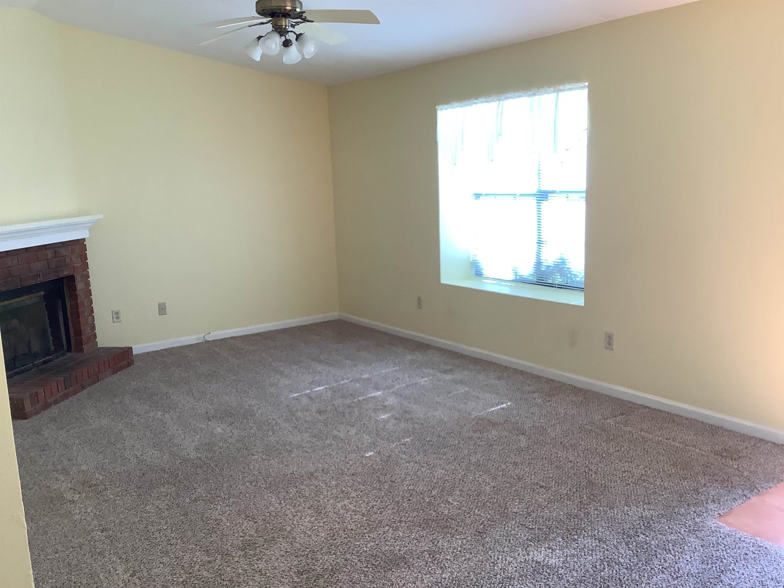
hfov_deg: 58.4
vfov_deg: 45.4
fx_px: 702
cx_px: 392
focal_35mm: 31
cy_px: 294
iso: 80
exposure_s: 1/120
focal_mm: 3.3
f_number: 2.4
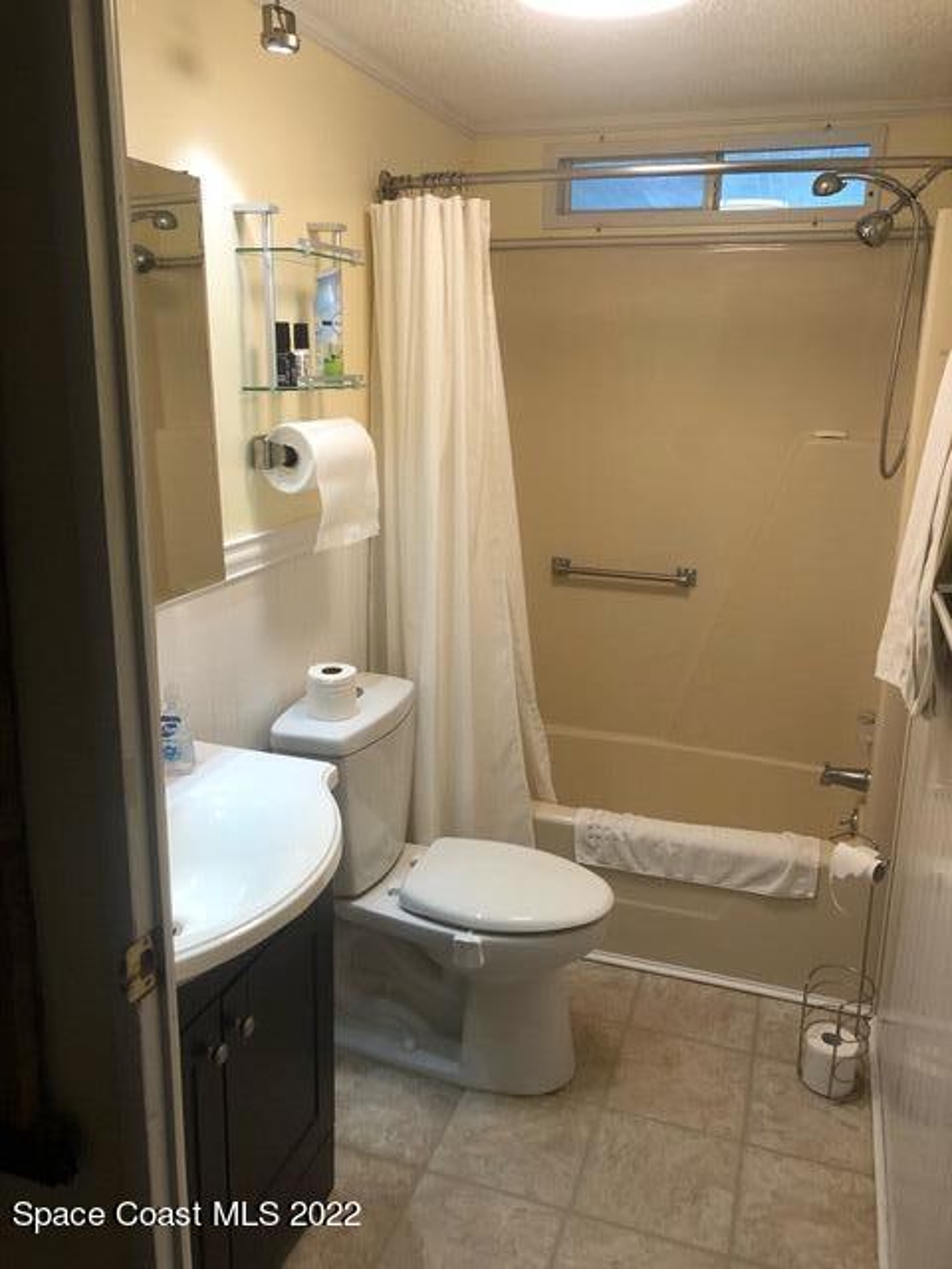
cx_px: 476
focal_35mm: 28
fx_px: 1027
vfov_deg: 63.4
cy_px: 634
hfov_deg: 49.7
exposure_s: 1/30
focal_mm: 3.99
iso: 25
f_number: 1.8
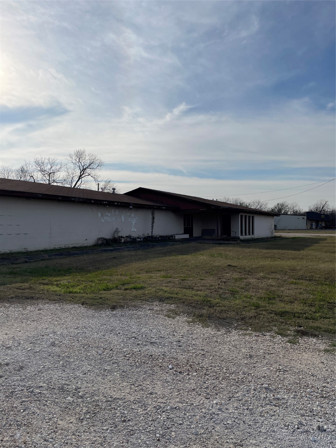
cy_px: 224
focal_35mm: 26
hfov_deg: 53.1
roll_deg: +0.0
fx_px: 336
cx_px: 168
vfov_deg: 67.3
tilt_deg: +1.8
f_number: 1.6
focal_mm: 4.2
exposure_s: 1/9091
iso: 32
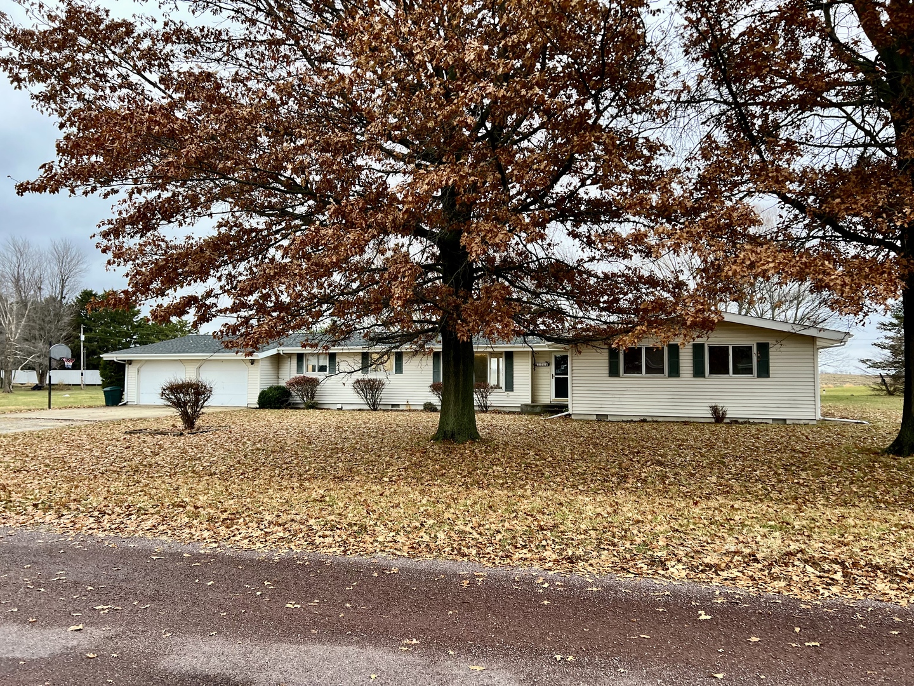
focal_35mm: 26
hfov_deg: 67.3
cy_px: 343
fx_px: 687
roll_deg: -1.6
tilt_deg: +2.9
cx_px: 457
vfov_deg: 53.1
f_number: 1.5
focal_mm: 5.7
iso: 125
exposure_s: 1/121
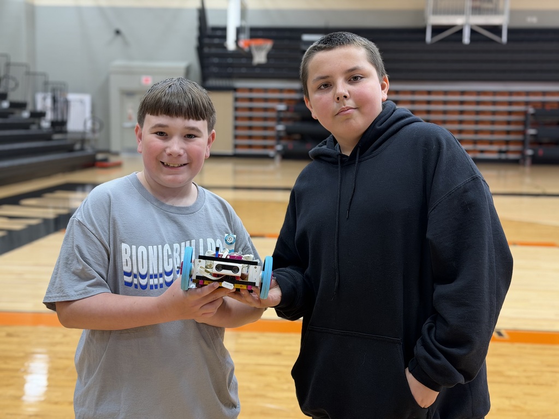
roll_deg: -0.8
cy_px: 210
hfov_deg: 39.7
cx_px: 280
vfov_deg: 30.3
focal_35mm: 48
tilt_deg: -7.2
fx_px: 775
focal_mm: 6.76
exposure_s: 1/85
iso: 100
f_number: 1.78
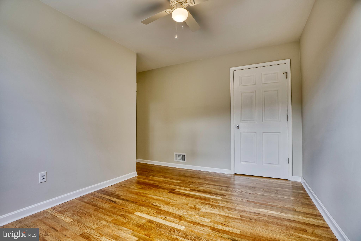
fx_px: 160
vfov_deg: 73.8
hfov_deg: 96.7
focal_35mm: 16
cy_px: 120
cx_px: 180
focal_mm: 16
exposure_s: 1/30
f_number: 7.1
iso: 640
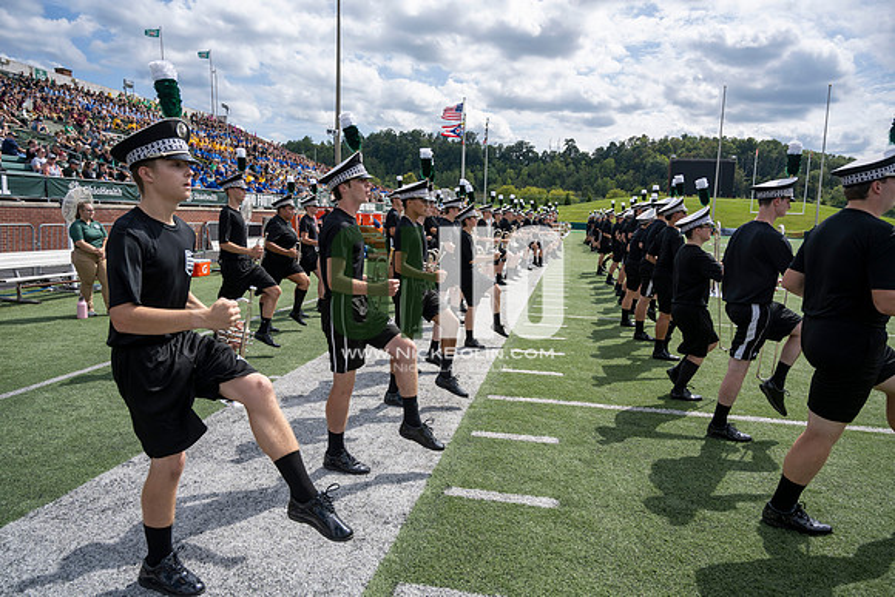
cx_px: 448
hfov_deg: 73.7
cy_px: 298
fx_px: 597
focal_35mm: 24
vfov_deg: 53.2
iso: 200
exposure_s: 1/1600
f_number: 5
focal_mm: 24
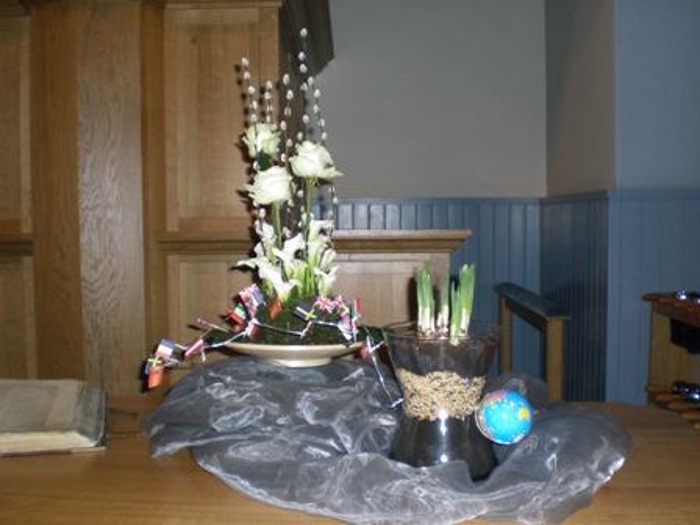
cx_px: 350
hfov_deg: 49.0
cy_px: 262
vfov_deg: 37.7
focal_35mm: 38
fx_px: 768
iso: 200
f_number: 3.1
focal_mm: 6.3
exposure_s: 1/60
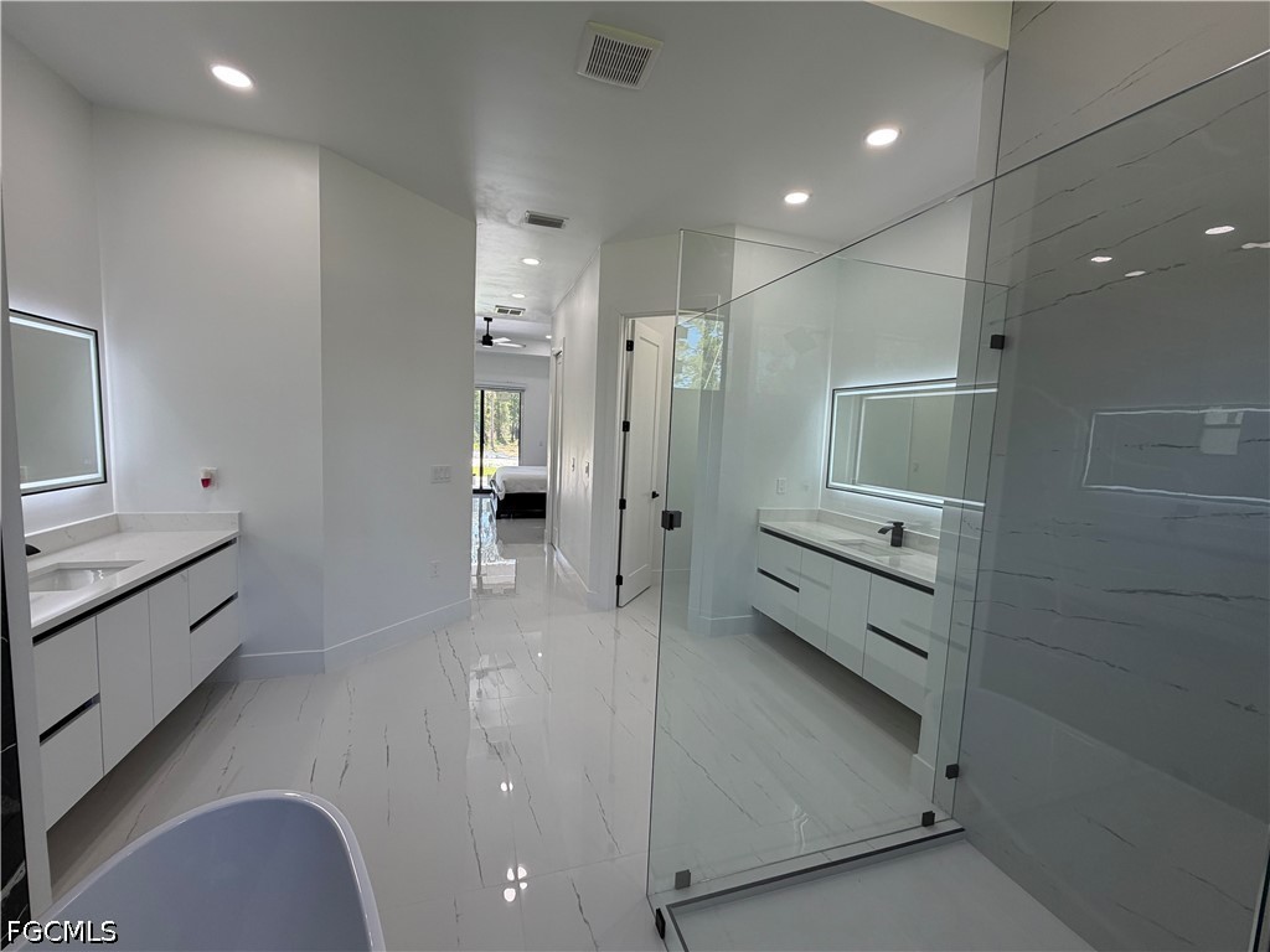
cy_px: 476
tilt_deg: -5.1
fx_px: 514
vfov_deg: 85.7
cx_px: 635
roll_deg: -2.1
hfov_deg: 102.1
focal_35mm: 14
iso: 80
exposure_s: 1/120
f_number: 2.2
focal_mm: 2.22
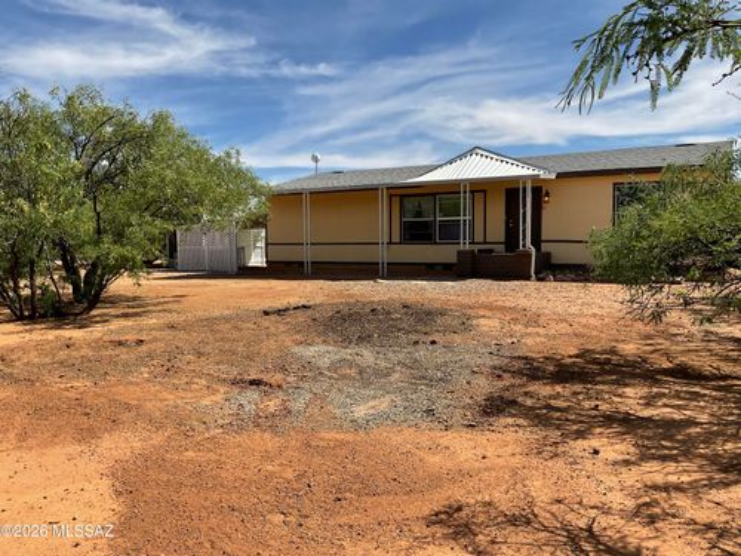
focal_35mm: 29
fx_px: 621
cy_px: 278
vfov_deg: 48.2
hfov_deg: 61.7
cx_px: 370
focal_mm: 3
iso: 16
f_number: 1.8
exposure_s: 1/2320
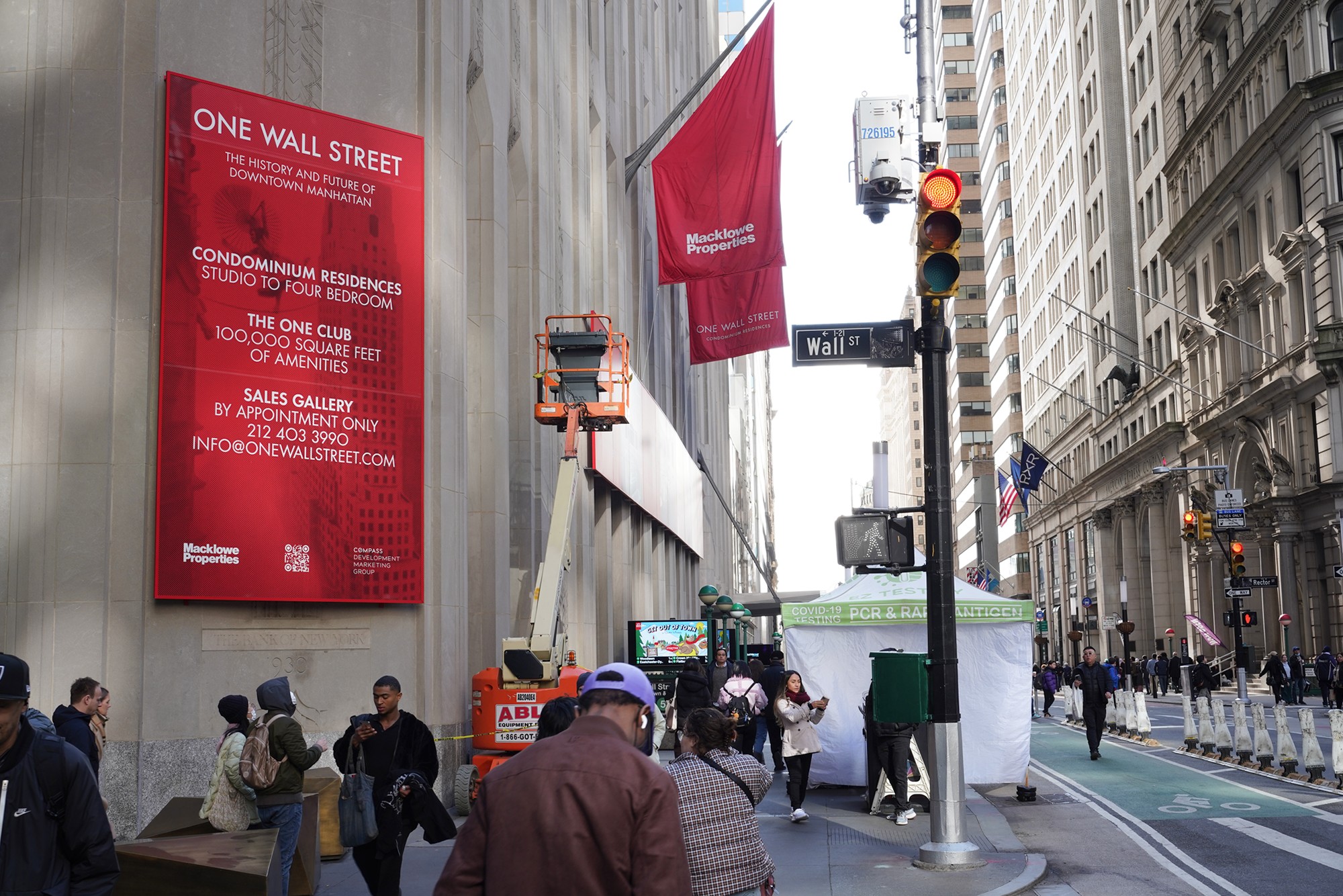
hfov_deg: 48.5
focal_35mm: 40
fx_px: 1492
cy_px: 448
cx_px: 672
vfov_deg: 33.4
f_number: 9
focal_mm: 40
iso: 400
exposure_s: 1/100
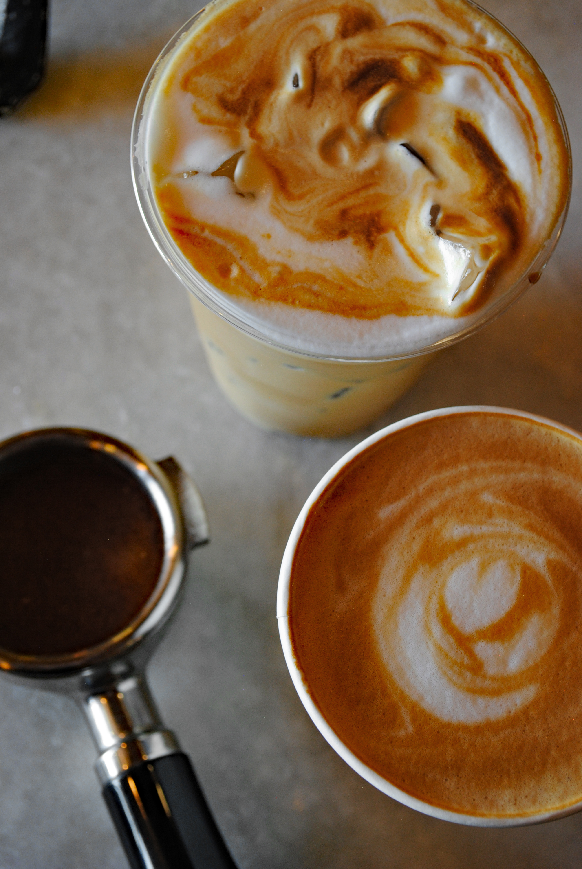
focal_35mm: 54
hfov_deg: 25.1
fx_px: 1306
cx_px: 291
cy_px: 434
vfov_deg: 36.8
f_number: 5.6
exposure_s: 1/13
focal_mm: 36
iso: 280
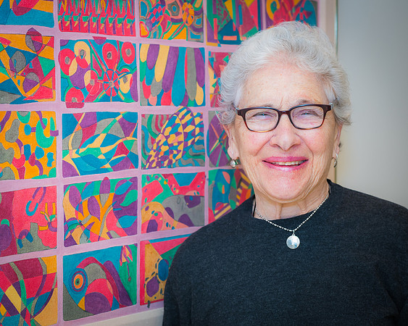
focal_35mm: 105
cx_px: 241
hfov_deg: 18.3
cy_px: 156
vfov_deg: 14.7
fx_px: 1263
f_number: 5
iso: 400
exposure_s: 1/60
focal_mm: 85
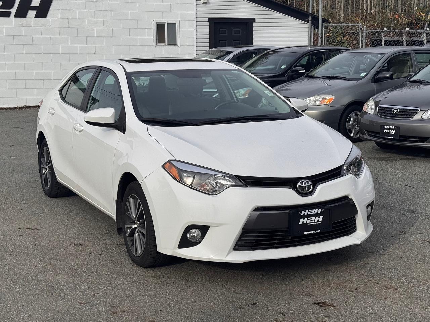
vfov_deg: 30.3
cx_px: 215
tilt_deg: -7.6
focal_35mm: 48
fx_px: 596
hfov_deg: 39.7
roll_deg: +0.4
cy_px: 161
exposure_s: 1/4310
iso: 64
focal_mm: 6.76
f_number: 1.78
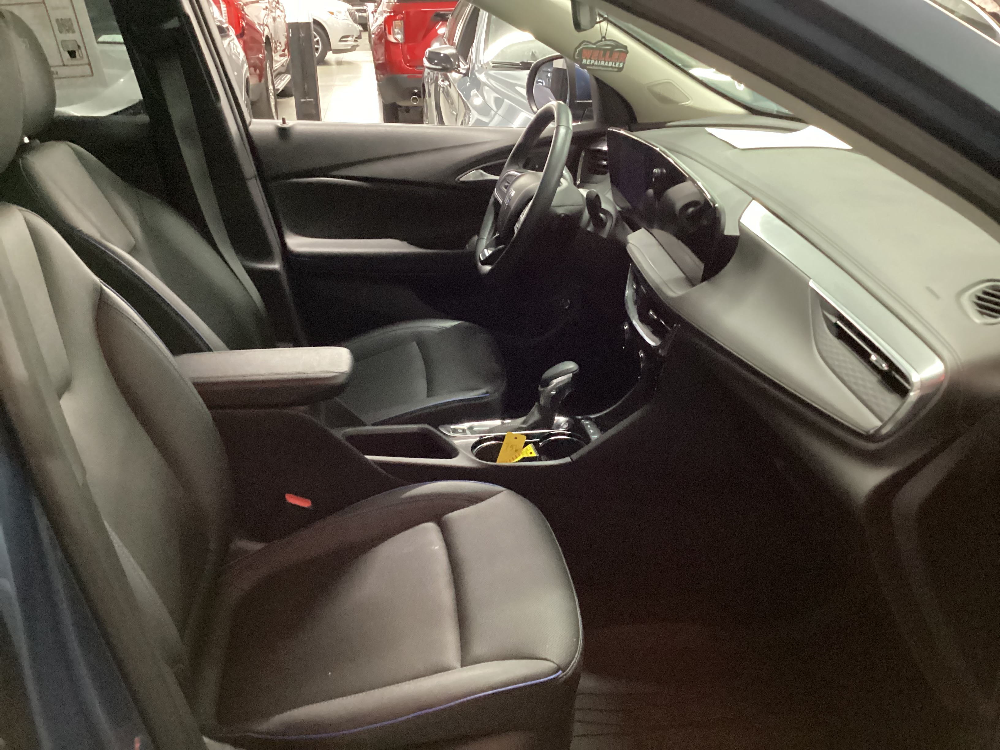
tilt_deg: -26.2
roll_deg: +0.3
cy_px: 375
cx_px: 500
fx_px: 896
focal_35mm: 31
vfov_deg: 45.4
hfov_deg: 58.4
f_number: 2.4
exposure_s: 1/20
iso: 800
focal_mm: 3.3
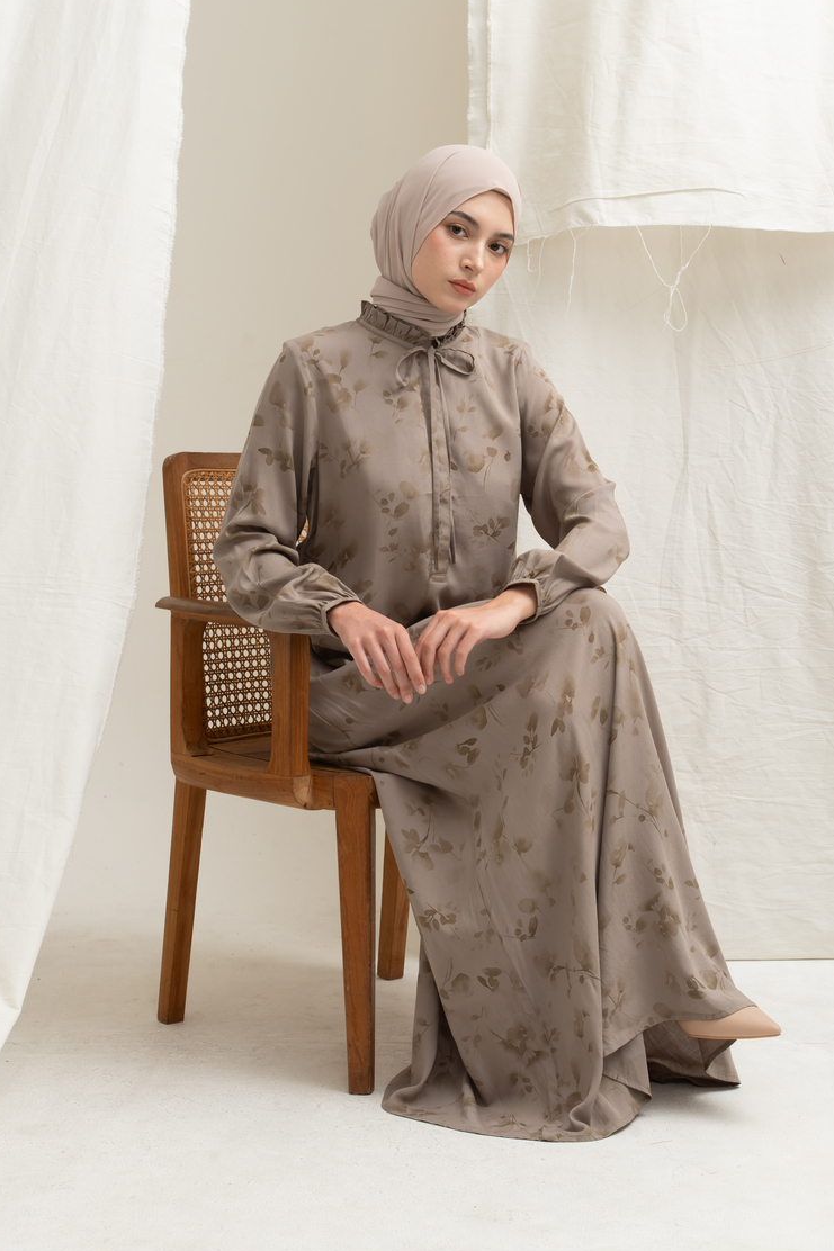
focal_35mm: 68
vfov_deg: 29.6
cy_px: 531
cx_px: 457
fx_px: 2364
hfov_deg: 20.0
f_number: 11
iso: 100
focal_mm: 56
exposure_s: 1/160
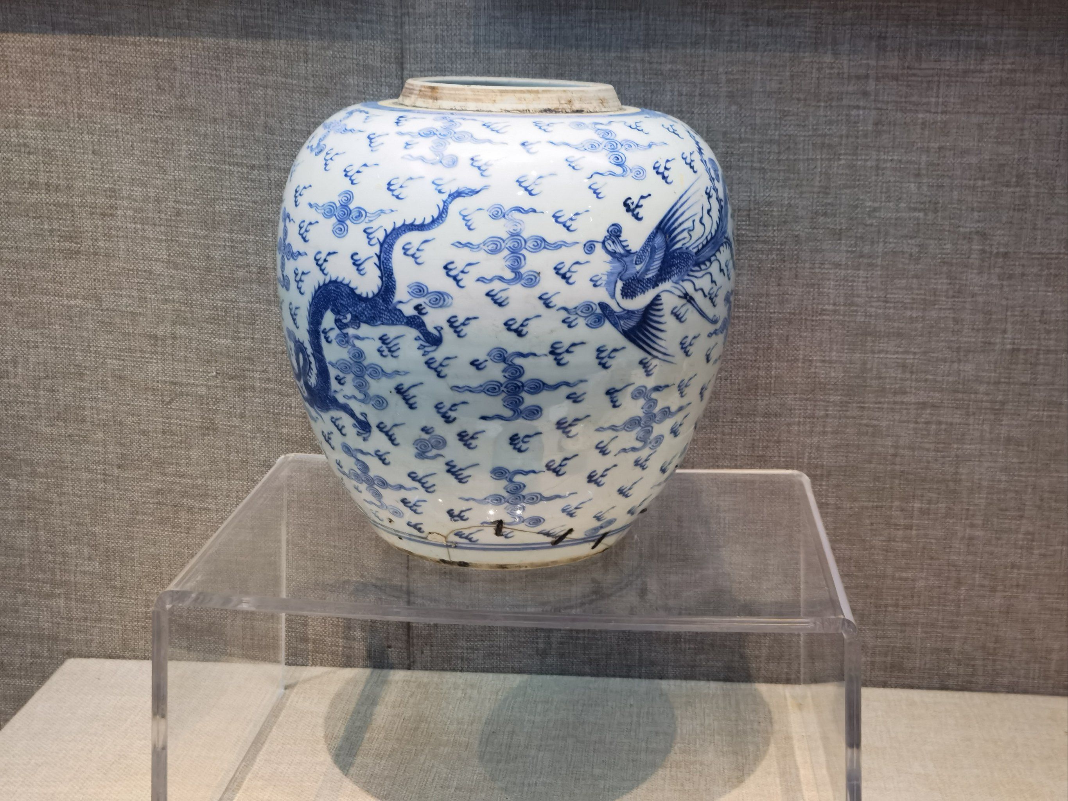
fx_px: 1481
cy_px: 400
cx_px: 534
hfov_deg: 39.7
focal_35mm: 48
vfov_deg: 30.3
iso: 250
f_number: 1.9
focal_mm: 6.67
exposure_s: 1/50
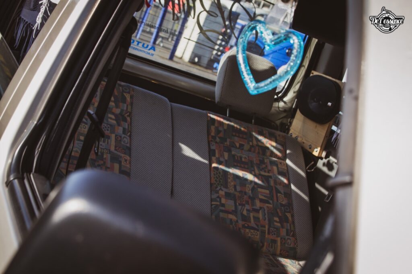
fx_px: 652
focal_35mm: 57
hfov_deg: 35.1
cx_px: 206
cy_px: 137
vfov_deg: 23.8
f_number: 6.3
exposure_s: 1/160
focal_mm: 38
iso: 100
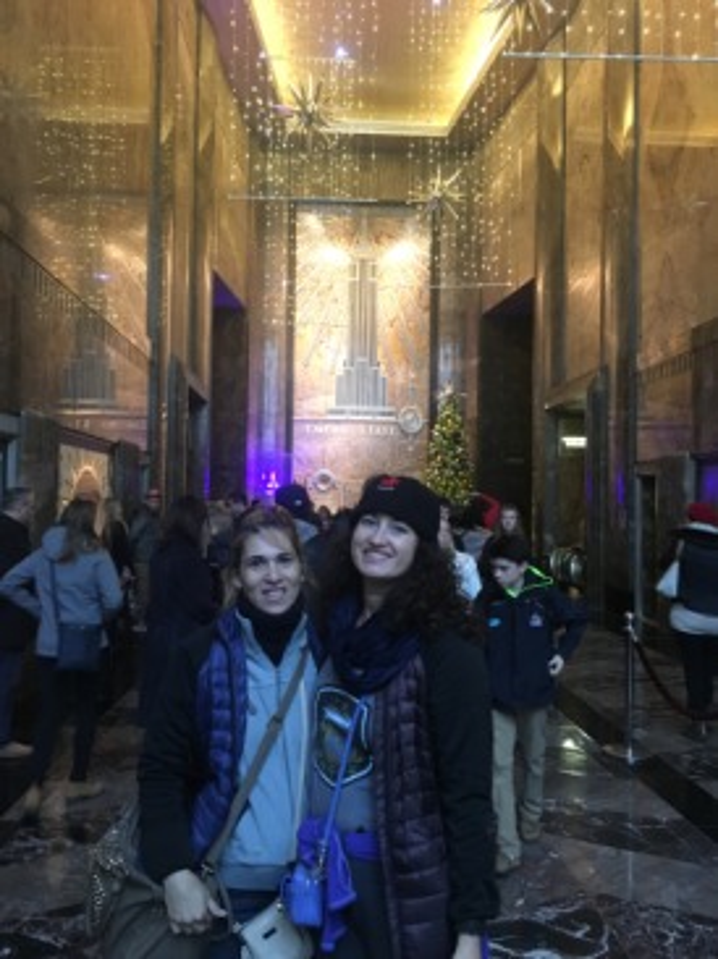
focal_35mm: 29
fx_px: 803
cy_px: 480
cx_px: 359
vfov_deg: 61.7
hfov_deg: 48.2
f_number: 2.2
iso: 200
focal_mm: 4.15
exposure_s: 1/15
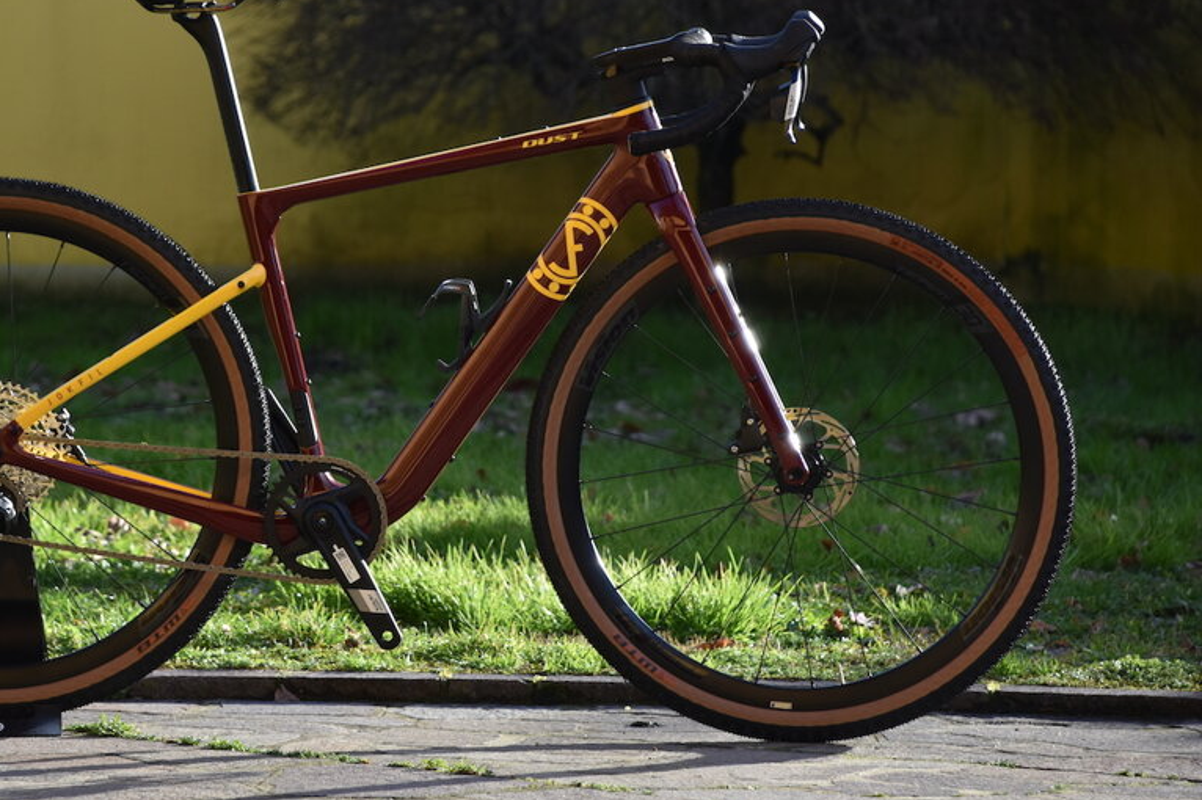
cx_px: 437
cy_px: 294
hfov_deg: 9.3
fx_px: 7375
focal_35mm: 221
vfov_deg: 6.2
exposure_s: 1/500
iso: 360
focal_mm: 112
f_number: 5.6
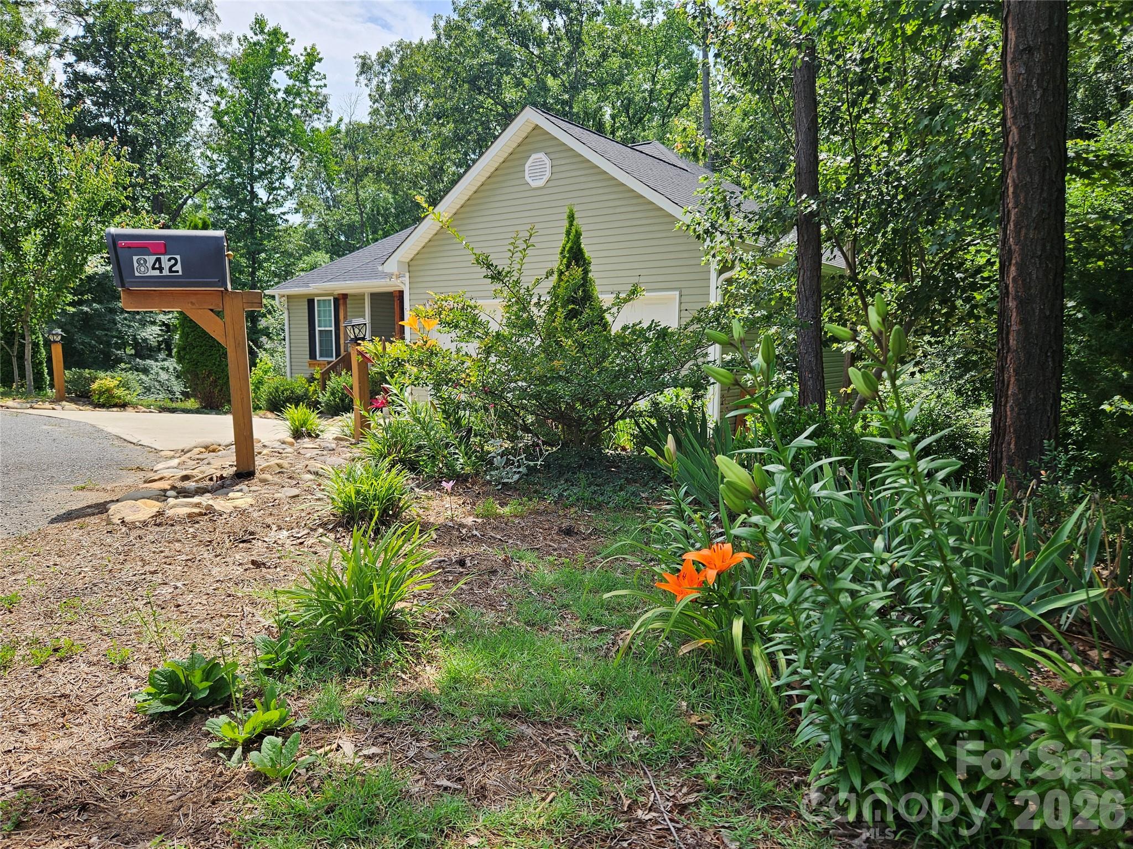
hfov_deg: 73.9
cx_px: 566
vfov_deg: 58.9
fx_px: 753
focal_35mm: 23
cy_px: 424
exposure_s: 1/973
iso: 25
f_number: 1.8
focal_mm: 5.4
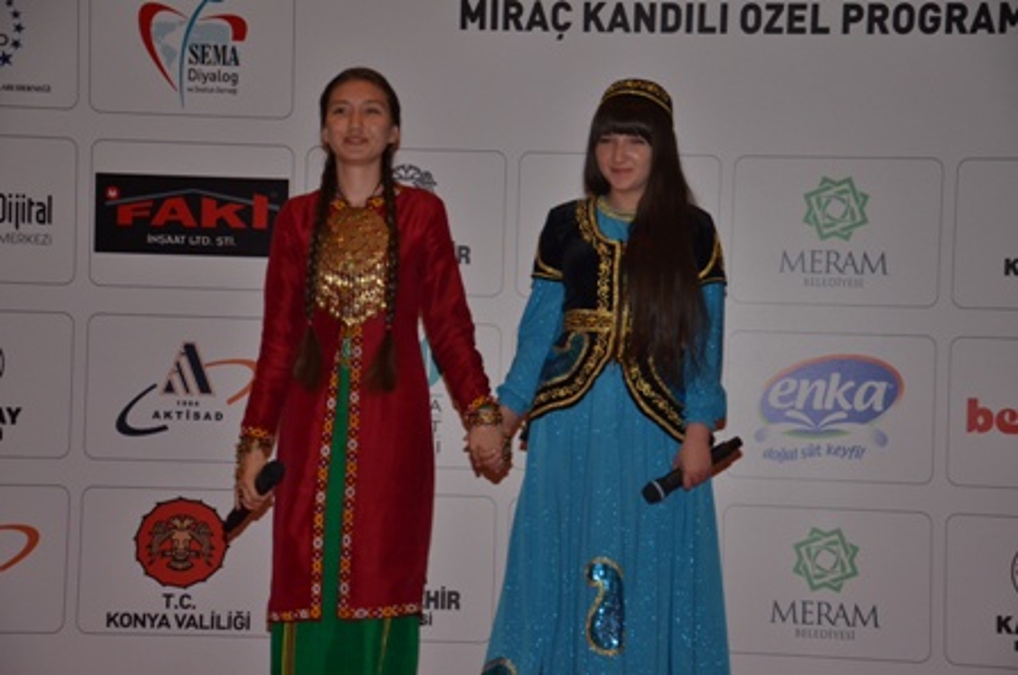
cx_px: 509
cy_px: 338
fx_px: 2625
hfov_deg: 21.9
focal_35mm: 93
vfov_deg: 14.6
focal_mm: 62
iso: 800
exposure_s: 1/60
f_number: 5.3
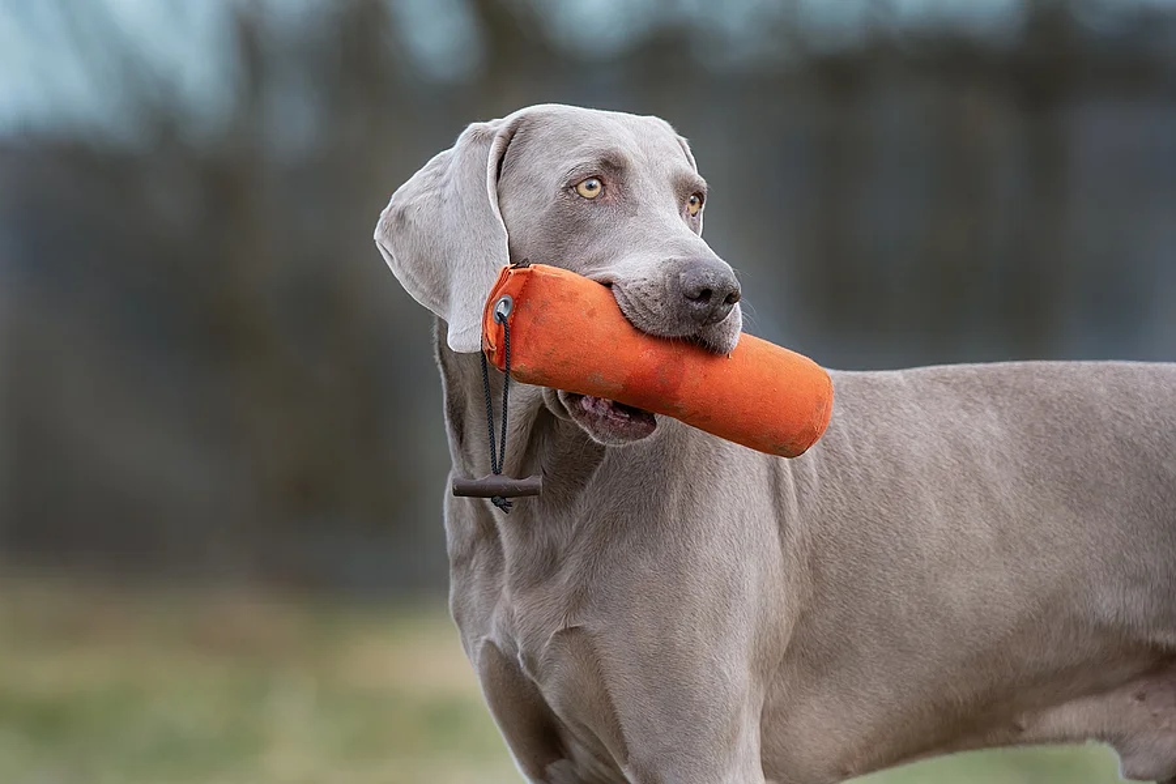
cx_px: 588
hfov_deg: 7.4
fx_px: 9064
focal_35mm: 278
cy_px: 392
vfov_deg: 5.0
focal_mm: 185
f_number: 3.5
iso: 400
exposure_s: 1/1250
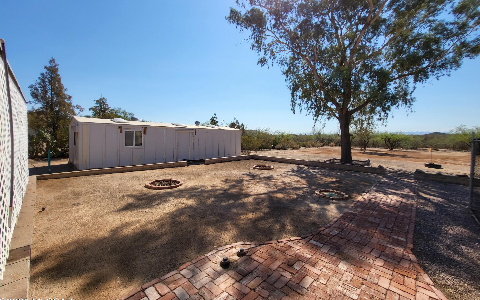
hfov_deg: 105.3
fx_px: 183
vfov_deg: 78.5
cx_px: 242
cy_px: 136
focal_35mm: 14
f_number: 2.2
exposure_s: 1/1472
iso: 32
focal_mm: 1.74
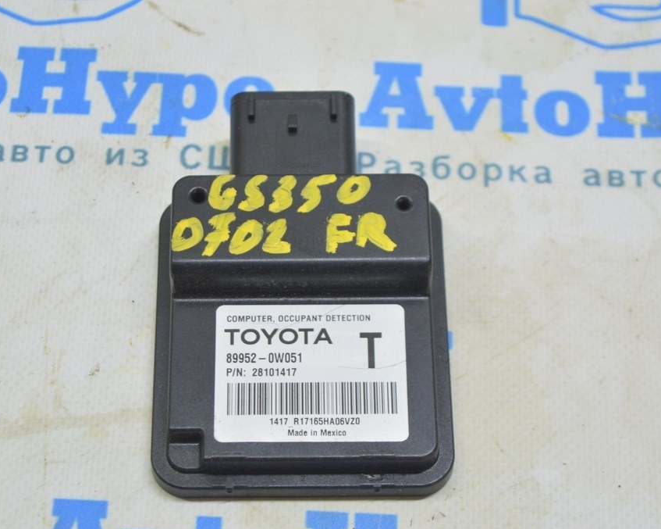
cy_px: 265
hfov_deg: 20.5
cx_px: 282
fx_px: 1830
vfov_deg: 16.4
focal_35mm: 94
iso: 400
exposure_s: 1/20
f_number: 5.6
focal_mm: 55
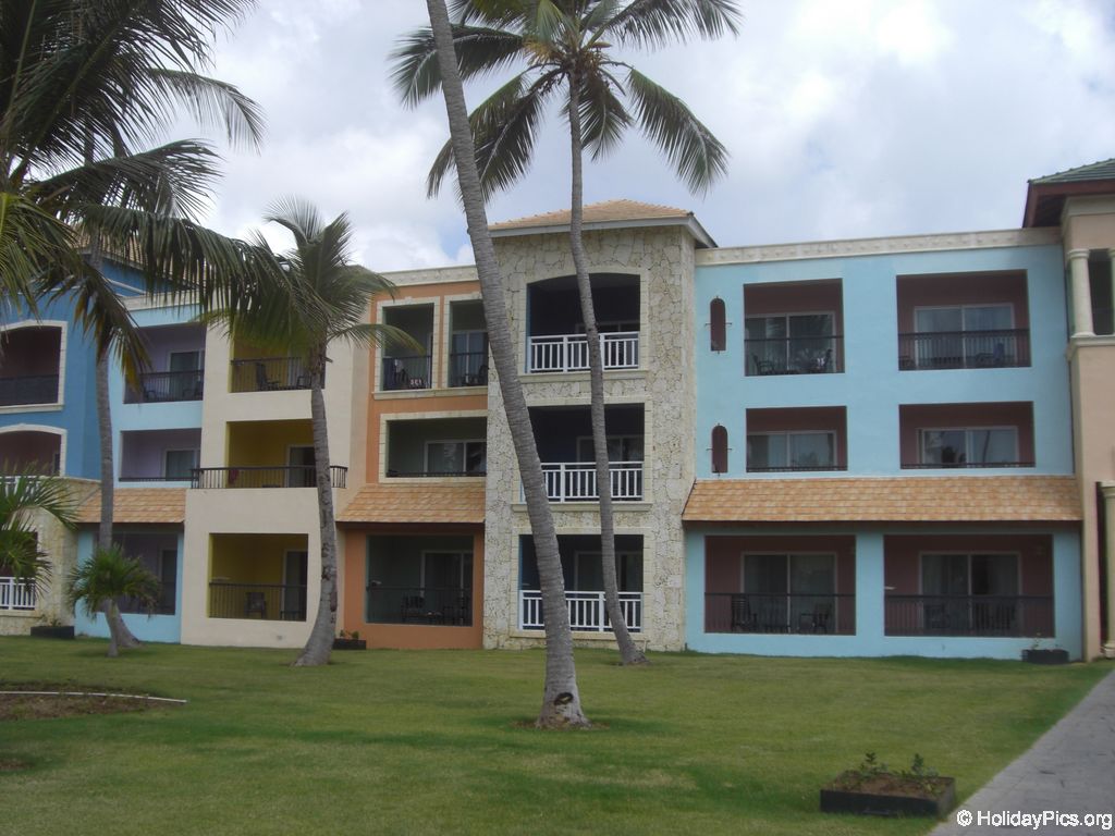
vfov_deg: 37.7
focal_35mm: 38
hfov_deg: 49.0
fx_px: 1224
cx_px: 558
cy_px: 418
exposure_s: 1/160
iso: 64
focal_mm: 6.2
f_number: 8
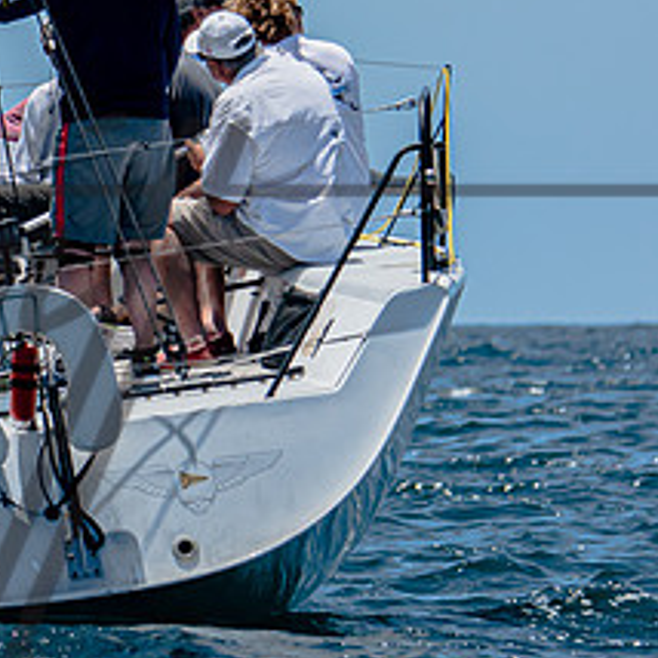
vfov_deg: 2.2
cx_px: -341
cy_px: 346
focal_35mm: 800
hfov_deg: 2.2
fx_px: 17205
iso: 200
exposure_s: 1/1600
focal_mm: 195
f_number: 5.3
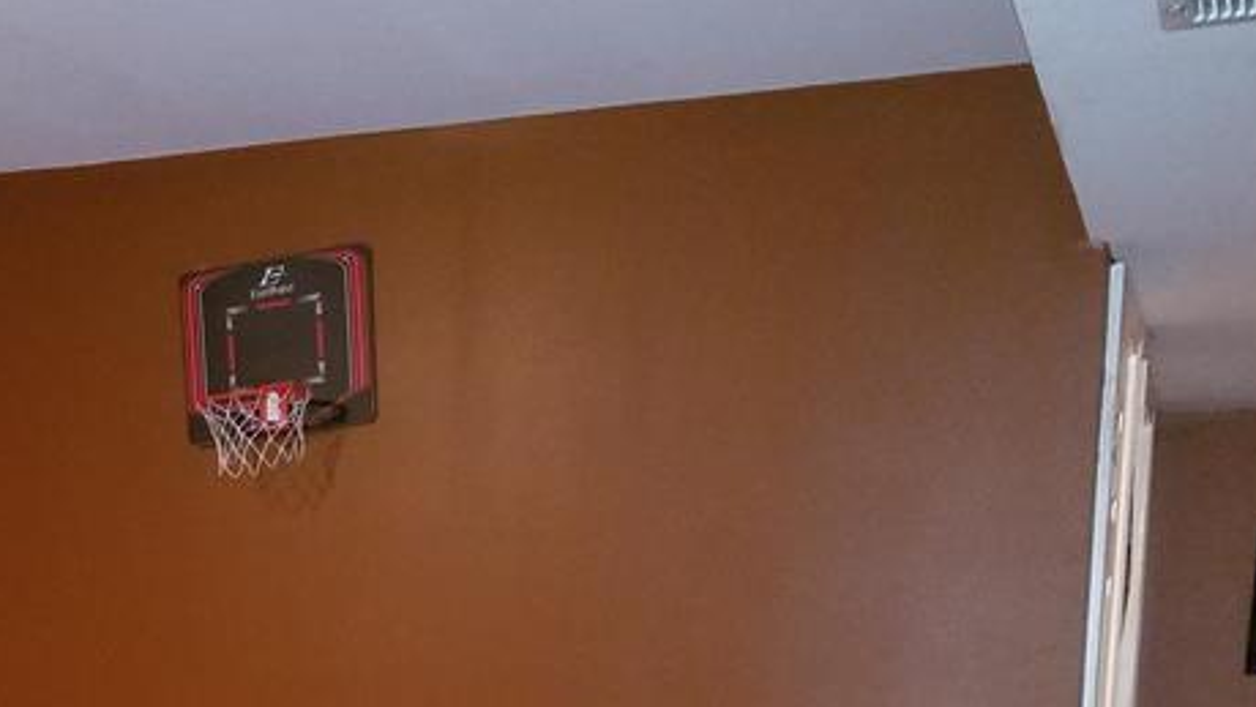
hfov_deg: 31.9
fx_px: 2099
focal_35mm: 63
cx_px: 161
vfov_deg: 17.9
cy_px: 904
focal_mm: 4.2
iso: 320
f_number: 1.7
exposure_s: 1/10
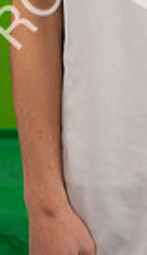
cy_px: -205
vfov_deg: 10.8
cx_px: 226
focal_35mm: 186
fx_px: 1269
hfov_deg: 6.5
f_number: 20
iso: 800
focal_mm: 29
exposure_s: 1/60
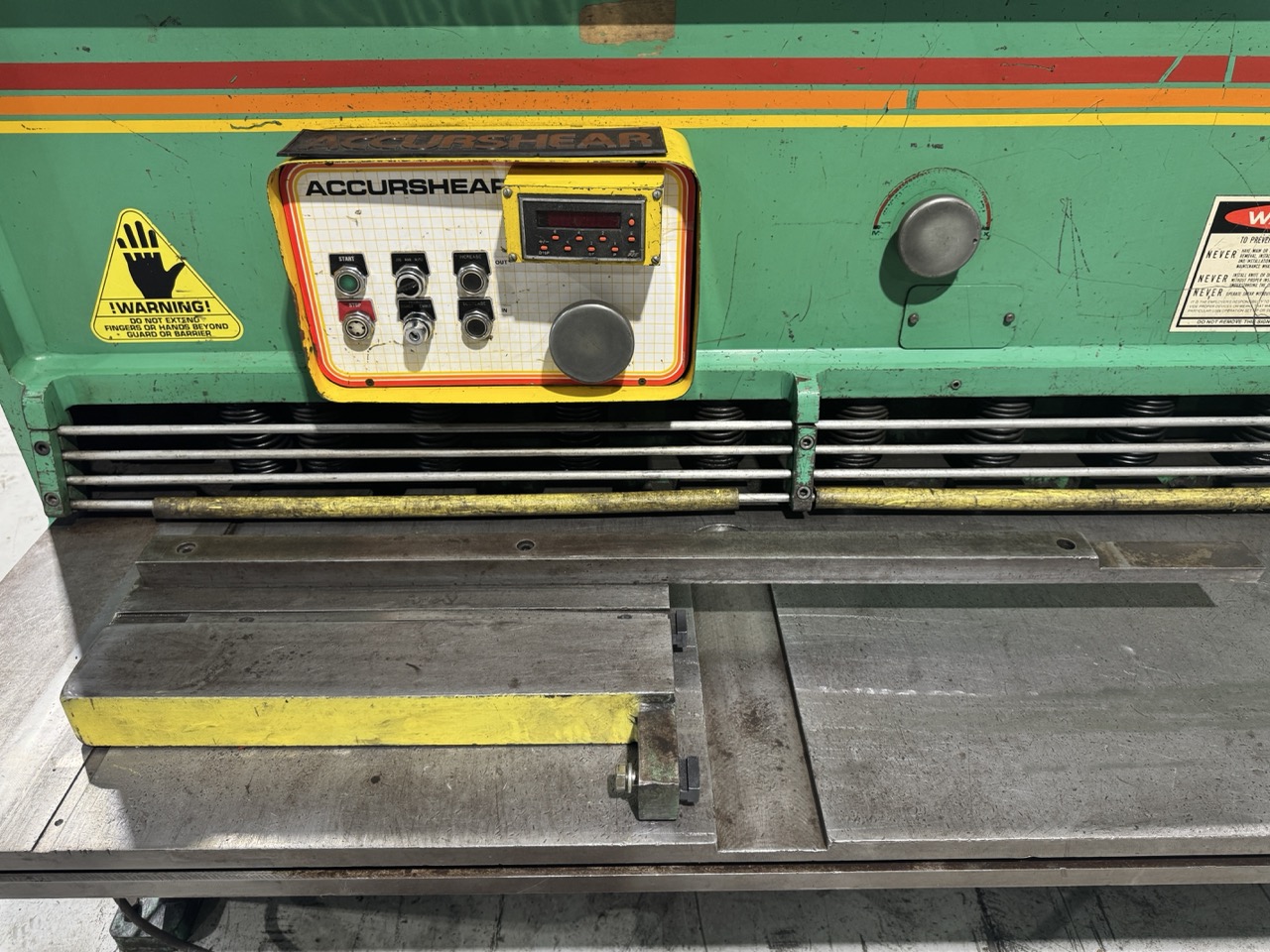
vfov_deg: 56.8
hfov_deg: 71.6
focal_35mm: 24
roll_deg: +0.2
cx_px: 635
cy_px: 476
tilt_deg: -32.8
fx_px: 881
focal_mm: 6.76
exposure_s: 1/60
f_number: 1.78
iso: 160
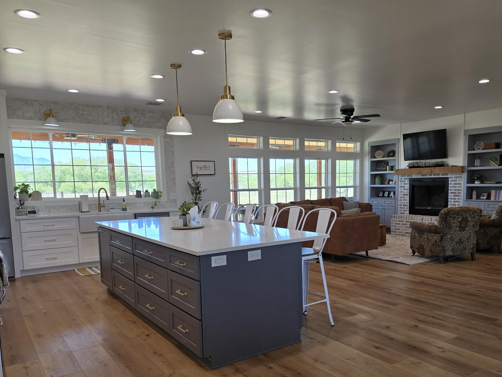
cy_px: 226
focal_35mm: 28
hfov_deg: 63.3
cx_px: 278
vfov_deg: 49.4
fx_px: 406
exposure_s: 1/120
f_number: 1.7
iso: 25
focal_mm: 6.3
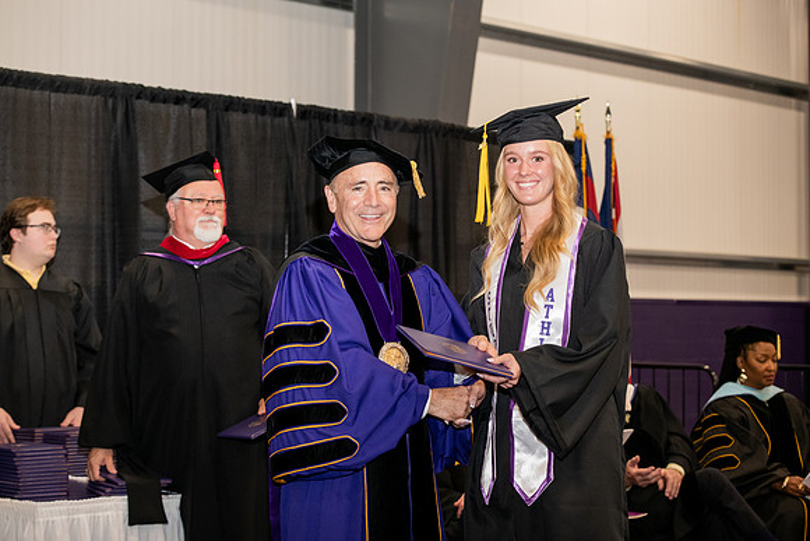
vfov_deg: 19.5
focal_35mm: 70
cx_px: 405
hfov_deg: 28.8
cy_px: 270
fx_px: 1575
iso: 2000
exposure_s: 1/200
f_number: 5
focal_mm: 70
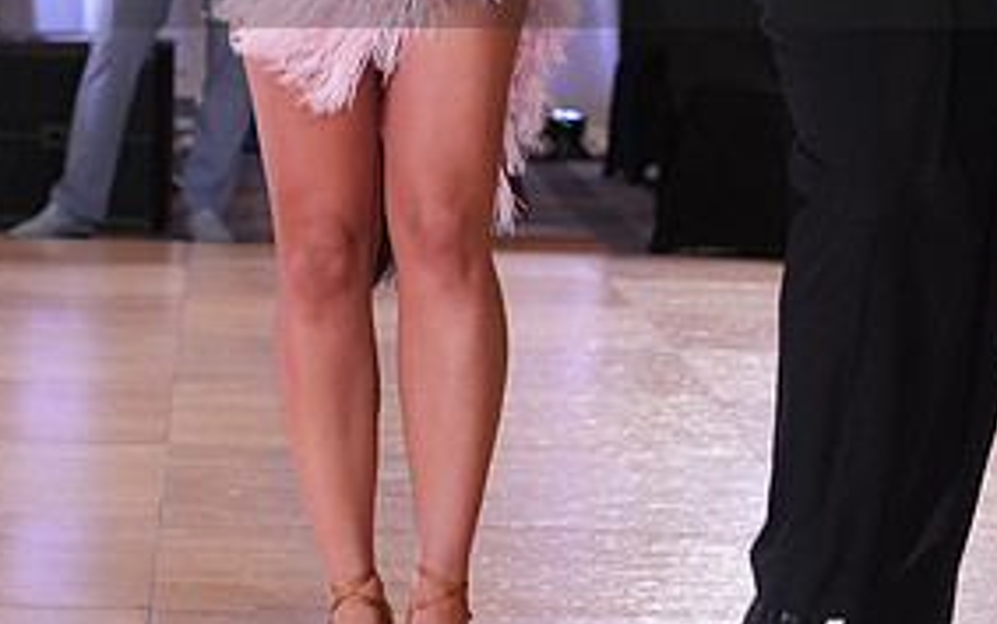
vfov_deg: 6.8
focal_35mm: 192
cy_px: -88
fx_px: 5218
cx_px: 601
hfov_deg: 10.9
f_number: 5.6
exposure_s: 1/200
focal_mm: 92
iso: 2500
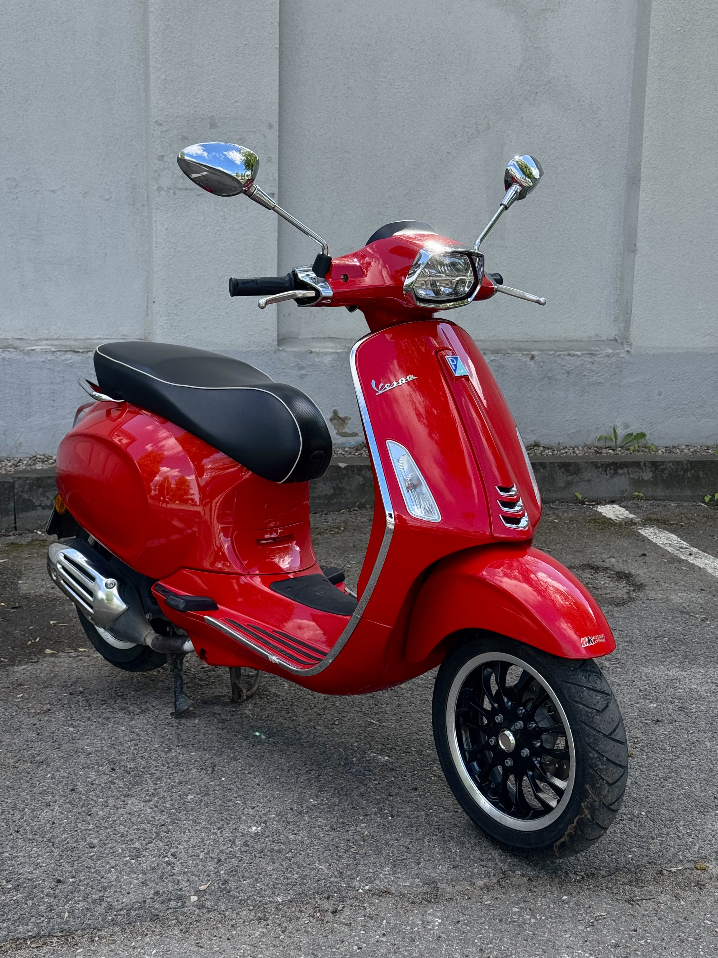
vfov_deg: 39.7
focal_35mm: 48
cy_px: 479
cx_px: 359
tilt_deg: -9.8
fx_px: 1327
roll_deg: -1.4
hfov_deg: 30.3
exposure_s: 1/913
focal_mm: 6.76
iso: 64
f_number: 1.78
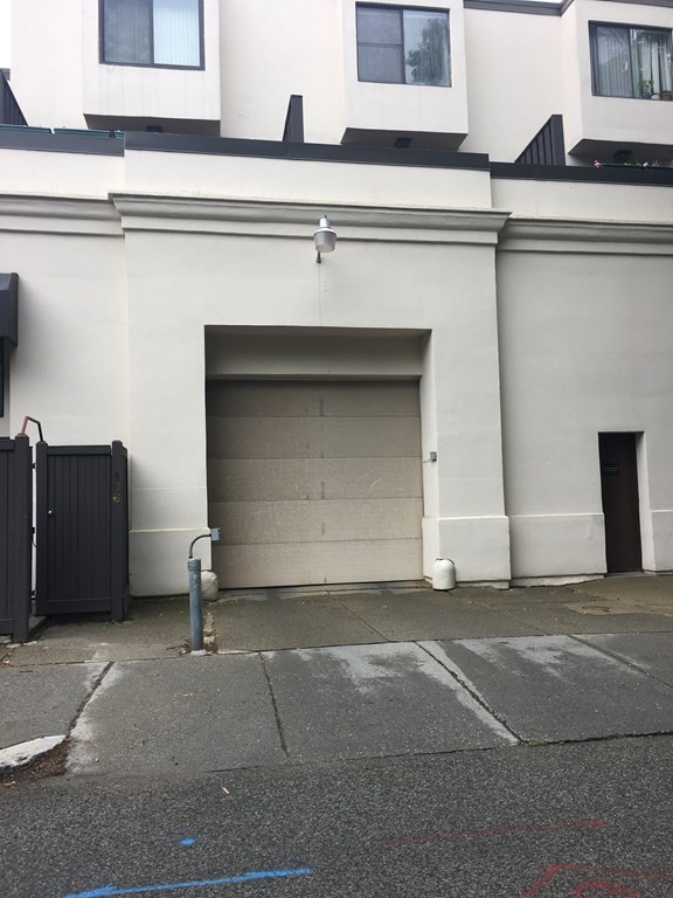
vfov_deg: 61.7
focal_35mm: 29
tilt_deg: +4.8
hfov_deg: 48.2
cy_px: 449
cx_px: 336
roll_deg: +0.3
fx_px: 752
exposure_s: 1/217
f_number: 2.2
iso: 25
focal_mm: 4.15
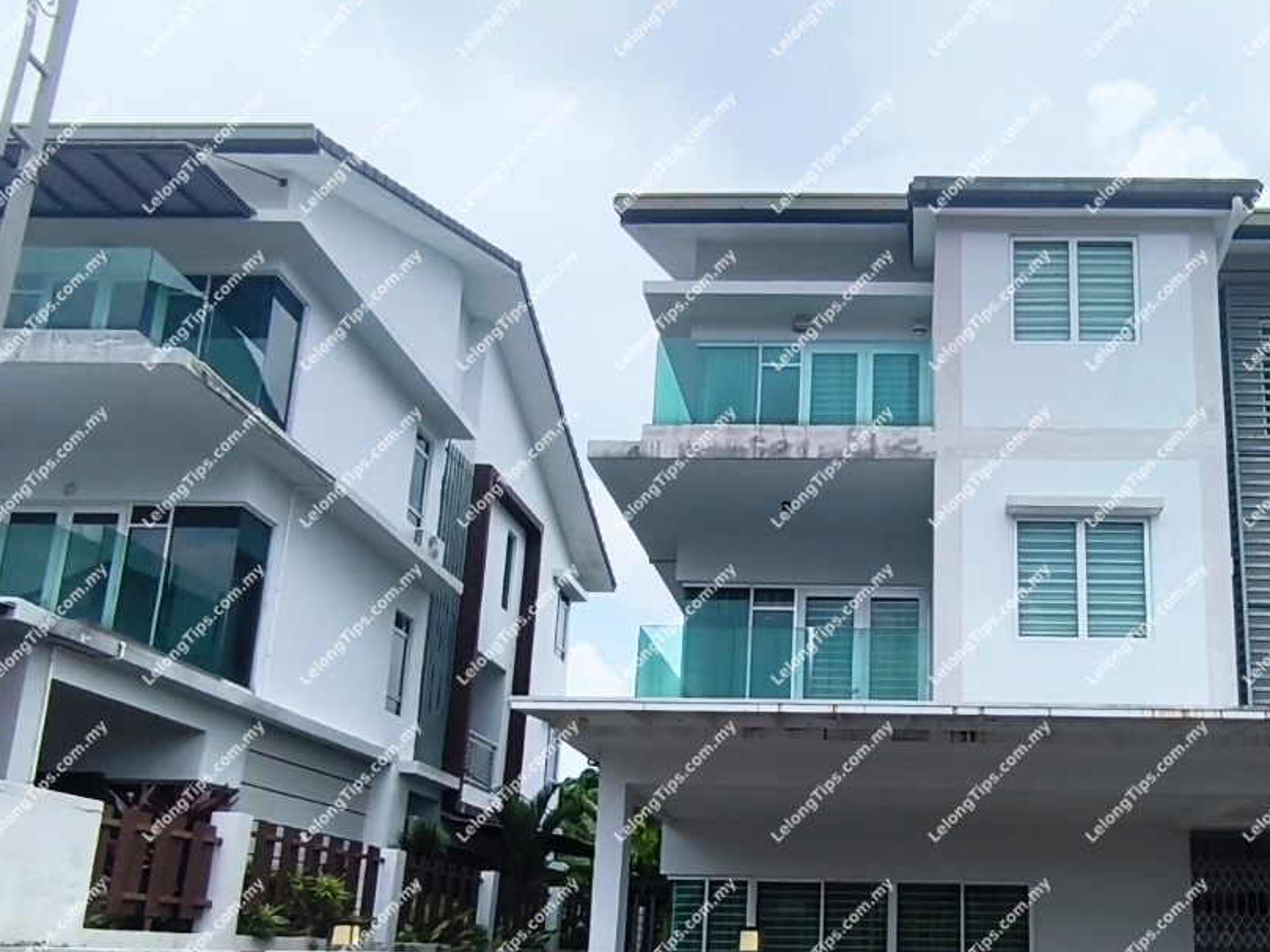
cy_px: 648
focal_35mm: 28
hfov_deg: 59.1
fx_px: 1027
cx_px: 995
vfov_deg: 48.8
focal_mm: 1.65
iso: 50
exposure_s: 1/2801
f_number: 2.2
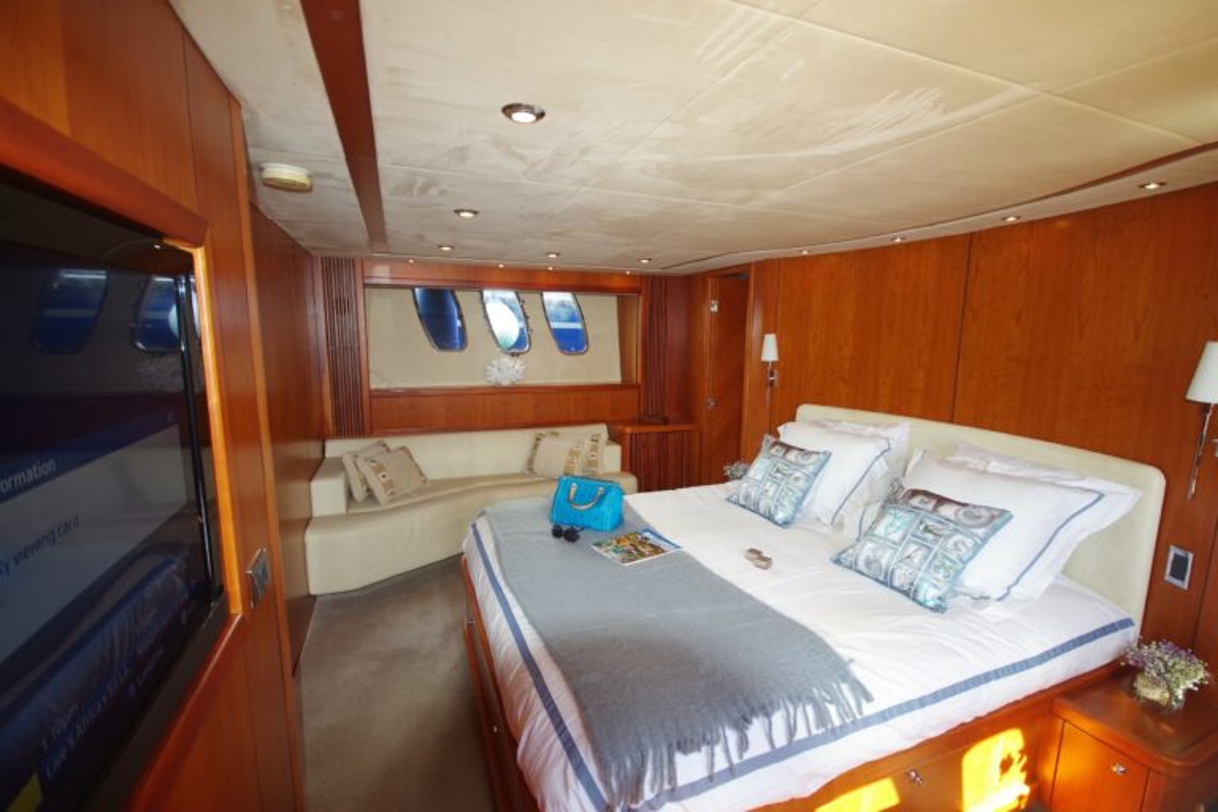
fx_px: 507
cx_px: 609
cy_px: 406
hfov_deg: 100.4
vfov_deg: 77.3
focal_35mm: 15
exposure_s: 1/30
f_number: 4
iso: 200
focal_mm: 10
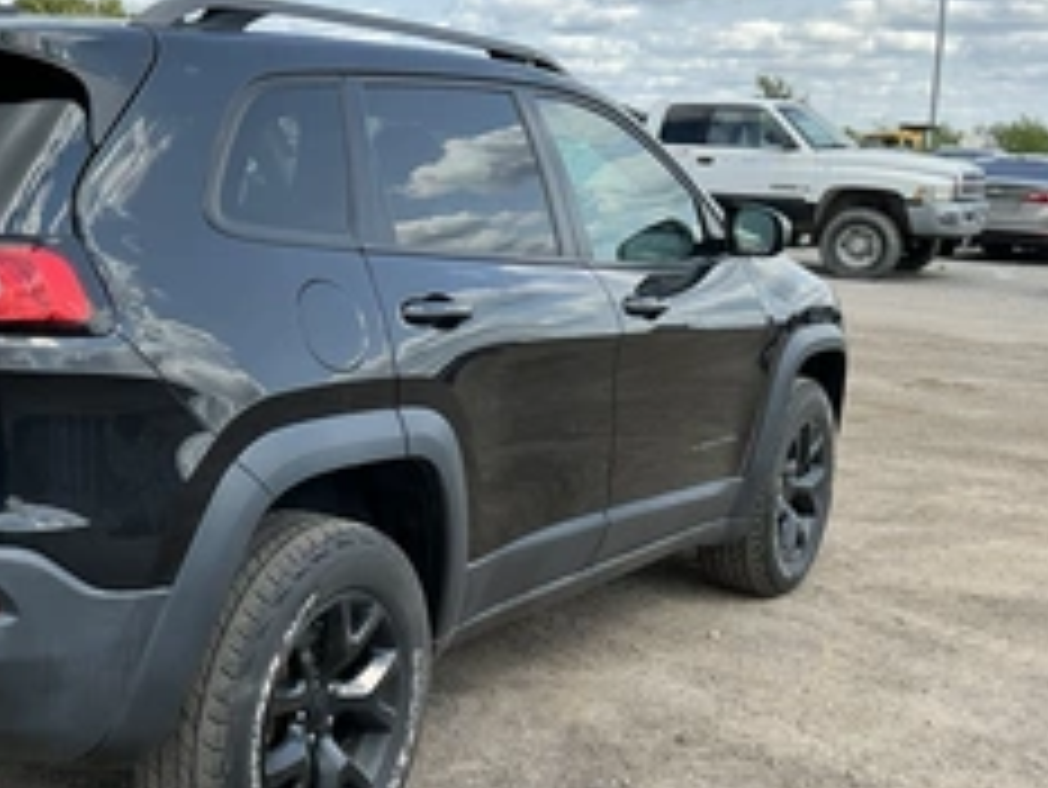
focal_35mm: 48
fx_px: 1454
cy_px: 374
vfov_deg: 30.3
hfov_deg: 38.0
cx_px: 193
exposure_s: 1/1015
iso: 25
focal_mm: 3
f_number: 1.8
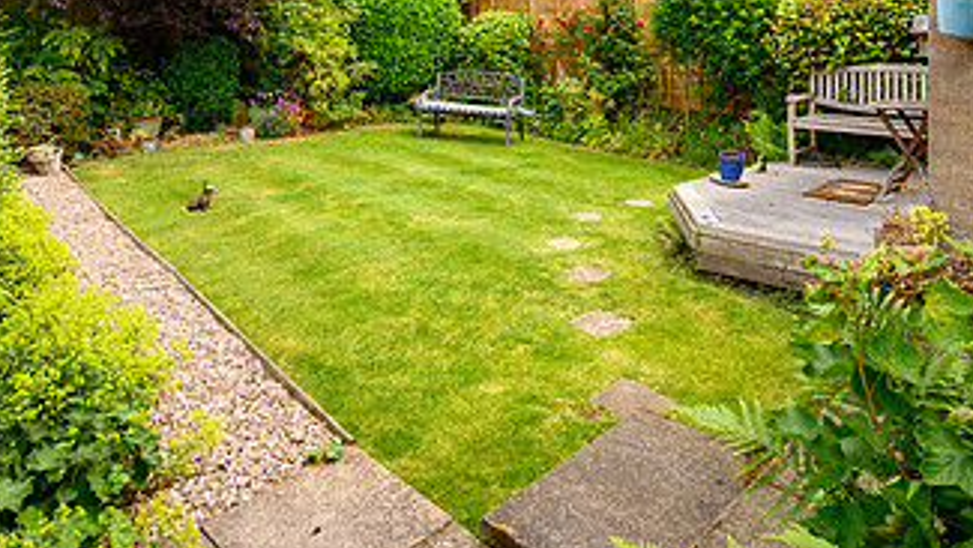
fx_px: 748
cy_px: 13
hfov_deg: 66.0
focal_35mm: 29
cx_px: 512
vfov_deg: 36.6
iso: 100
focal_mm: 15.5
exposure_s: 1/125
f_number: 7.1
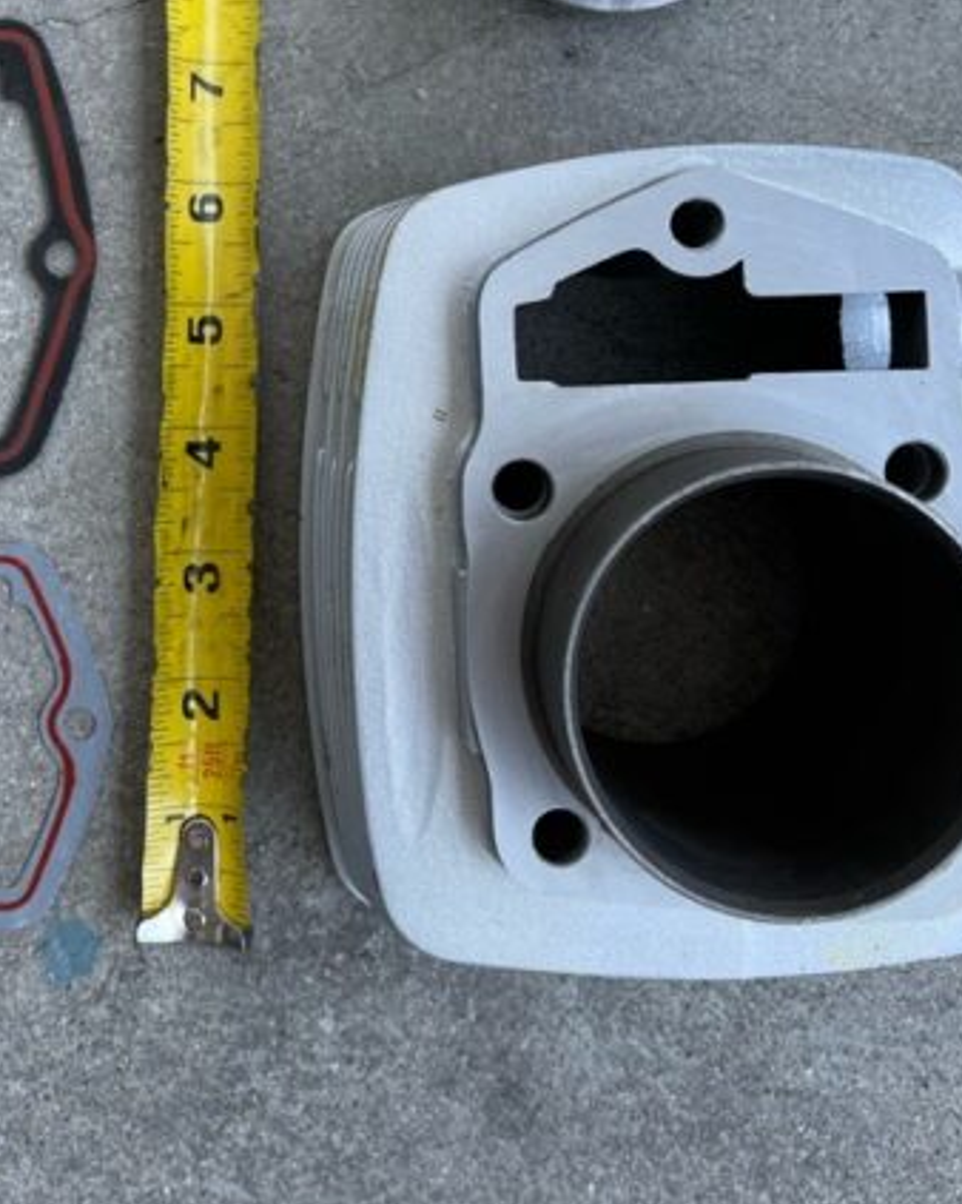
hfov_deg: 31.1
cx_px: 285
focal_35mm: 48
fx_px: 1710
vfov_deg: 37.6
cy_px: 270
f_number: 1.6
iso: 32
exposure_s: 1/813
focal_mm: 5.1
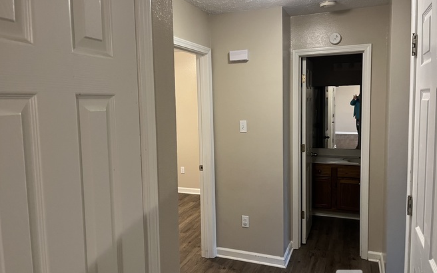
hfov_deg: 66.5
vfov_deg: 44.5
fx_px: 333
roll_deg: +1.1
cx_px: 221
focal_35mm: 28
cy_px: 130
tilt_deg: -6.0
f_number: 1.6
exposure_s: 1/60
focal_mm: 5.1
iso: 400
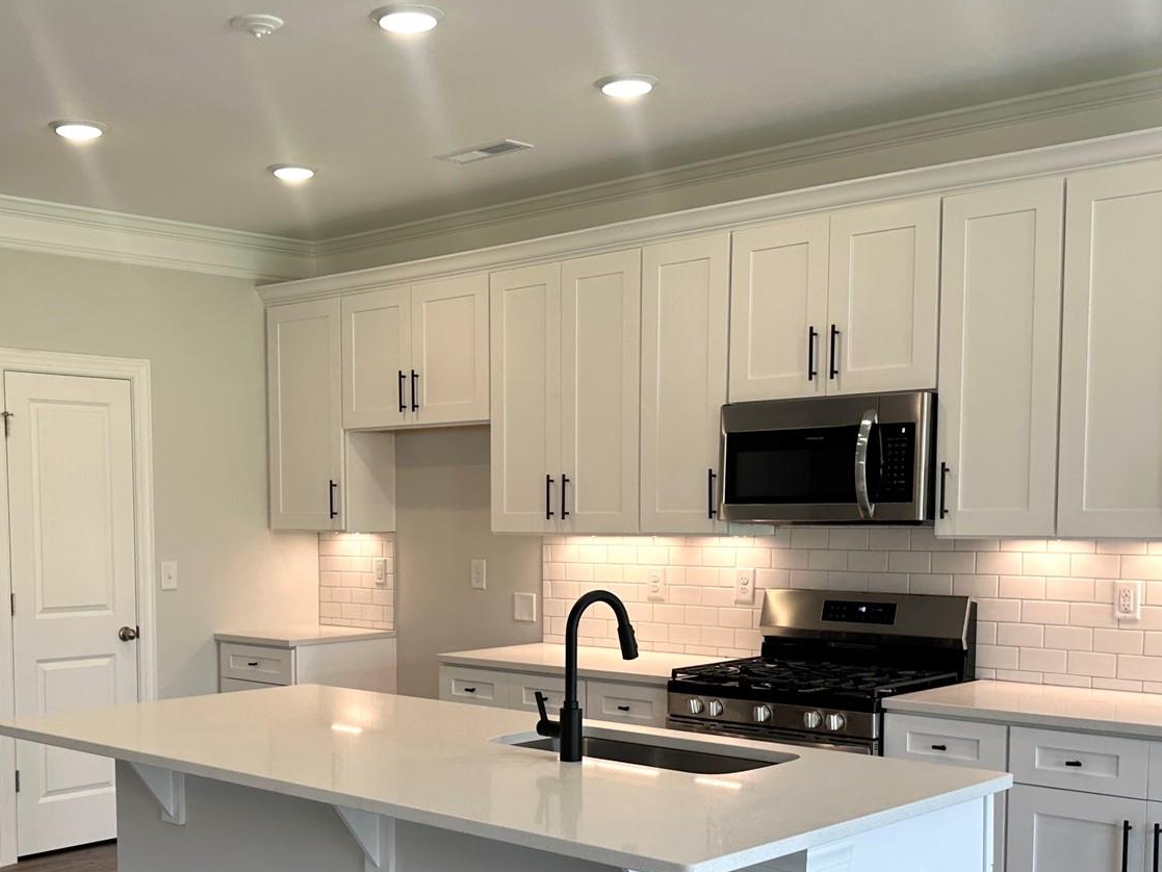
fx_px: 1477
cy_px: 620
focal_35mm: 44
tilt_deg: -4.9
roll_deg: -0.1
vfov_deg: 32.4
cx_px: 414
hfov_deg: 42.5
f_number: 1.78
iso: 64
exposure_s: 1/138
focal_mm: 6.86
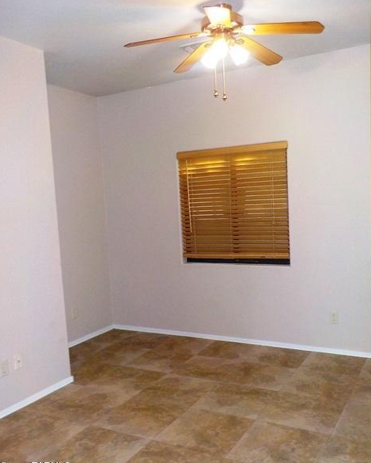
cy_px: 232
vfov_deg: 55.7
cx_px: 185
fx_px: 439
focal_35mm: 32
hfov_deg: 45.8
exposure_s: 1/30
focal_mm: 4.1
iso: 280
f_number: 3.3
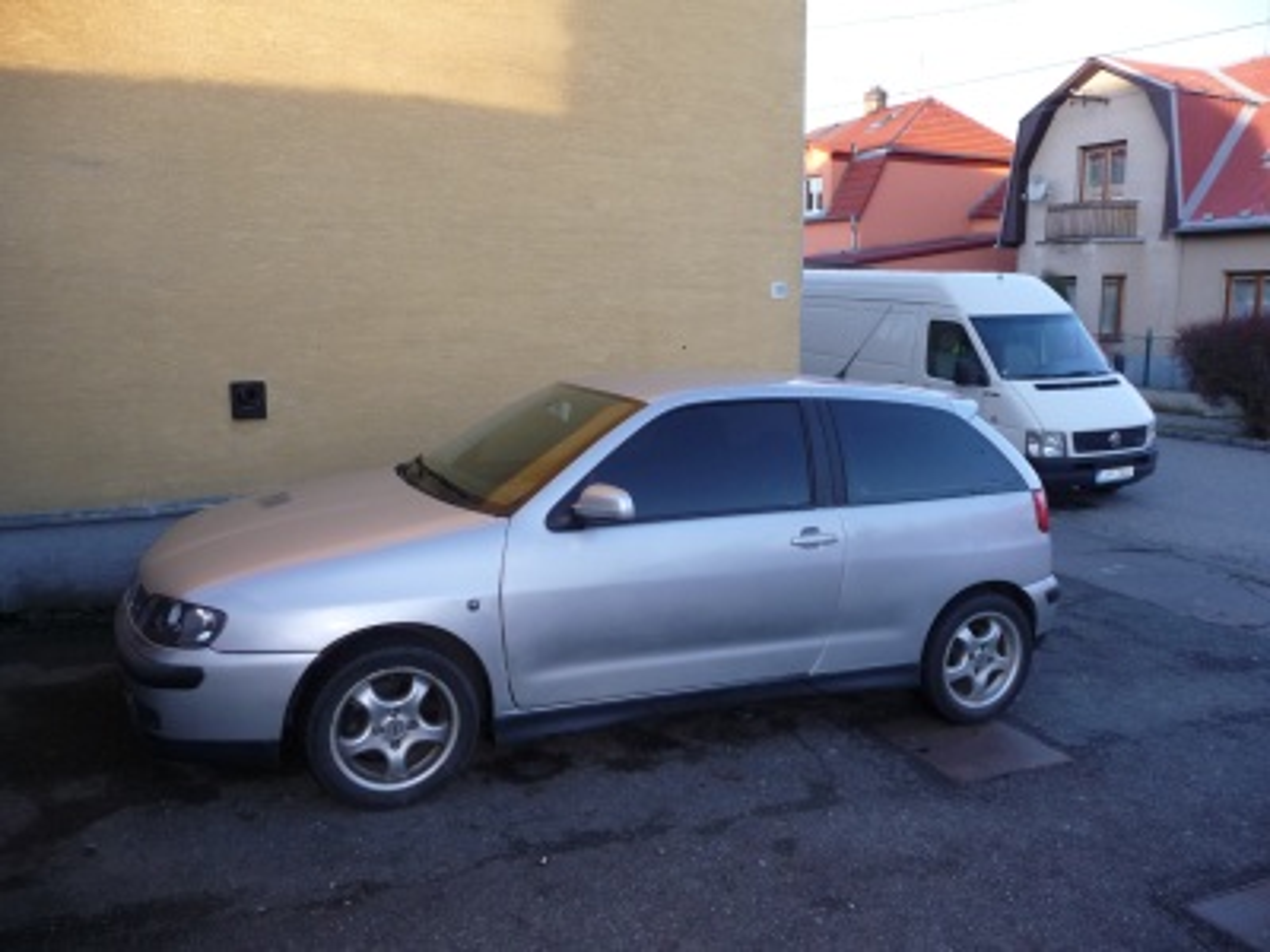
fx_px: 1027
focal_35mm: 28
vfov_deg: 49.7
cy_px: 476
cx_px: 635
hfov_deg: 63.4
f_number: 3.3
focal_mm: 4.7
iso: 200
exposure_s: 1/250
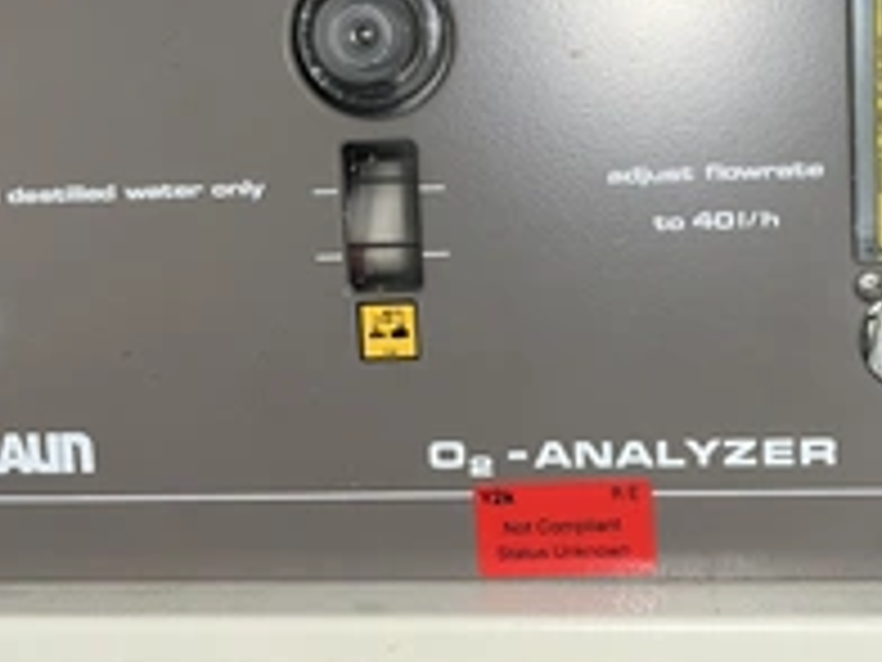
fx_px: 1350
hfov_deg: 36.1
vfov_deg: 27.1
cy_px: 144
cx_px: 486
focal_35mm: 53
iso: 32
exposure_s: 1/4
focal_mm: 5.1
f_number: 1.6
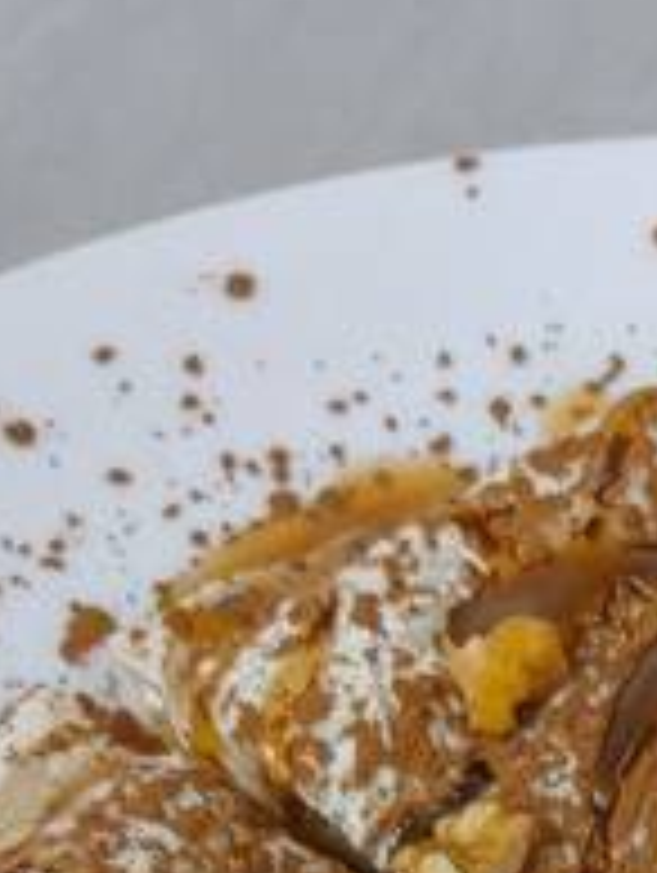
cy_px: 1433
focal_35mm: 98
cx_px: 896
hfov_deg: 14.4
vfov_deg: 17.3
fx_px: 2475
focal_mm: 4.81
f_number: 1.8
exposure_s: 1/120
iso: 300
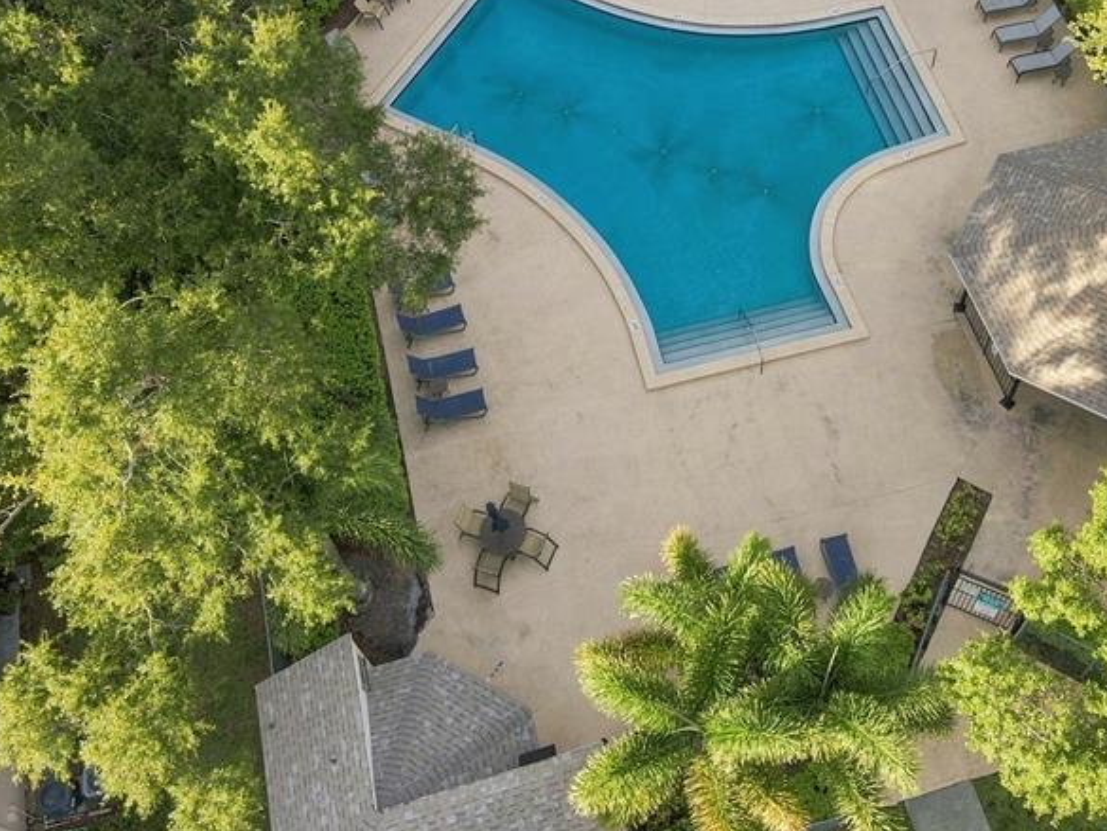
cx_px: 659
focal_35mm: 42
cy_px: 227
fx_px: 1343
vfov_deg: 33.8
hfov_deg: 44.6
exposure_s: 1/60
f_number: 1.8
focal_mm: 8.7
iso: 160
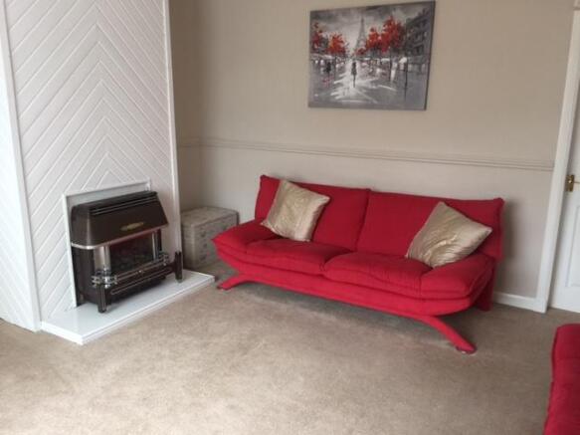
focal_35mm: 29
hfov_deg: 61.7
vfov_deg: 48.2
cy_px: 218
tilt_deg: -14.2
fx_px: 486
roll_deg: -1.4
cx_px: 290
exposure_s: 1/15
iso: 64
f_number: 2.2
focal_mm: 4.15
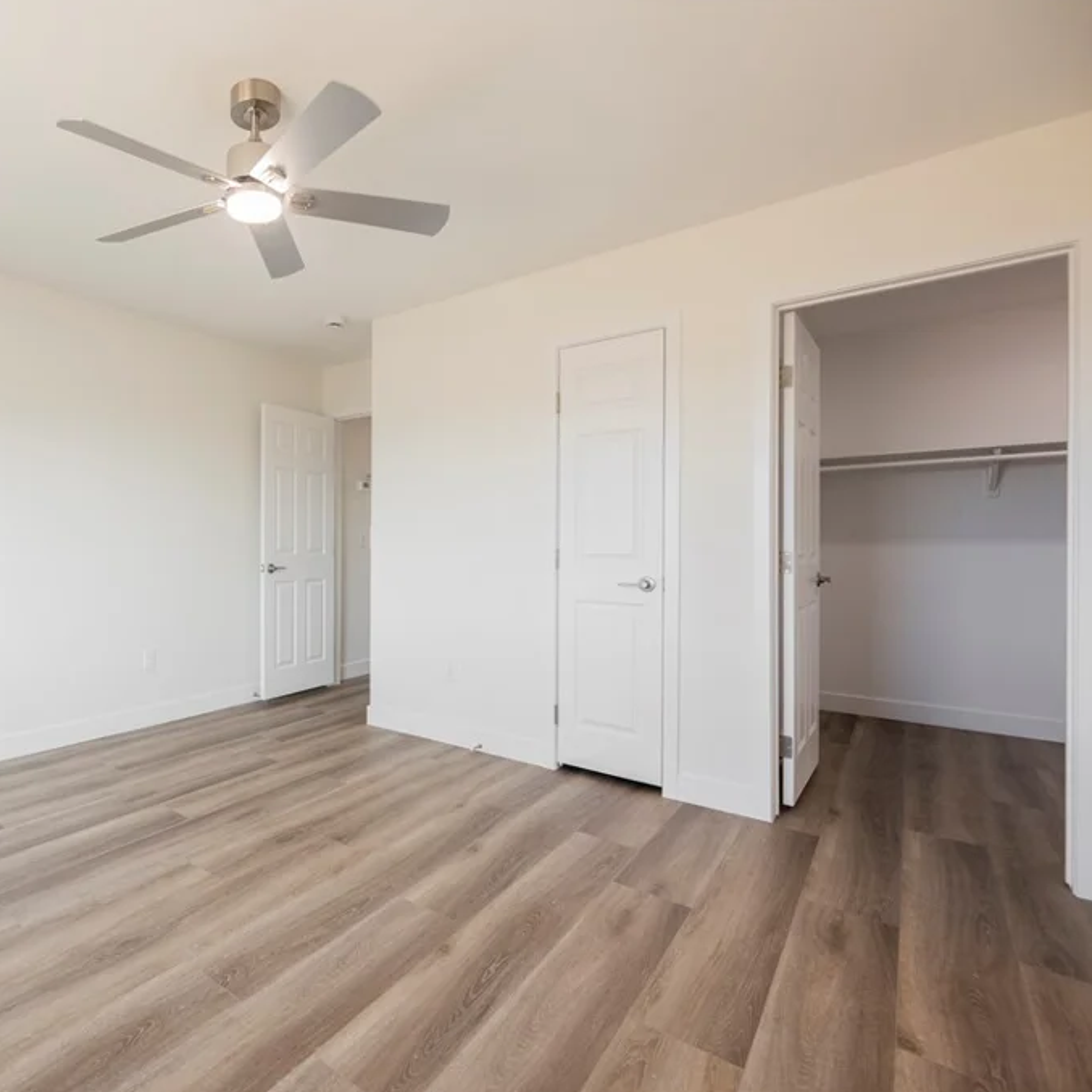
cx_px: 276
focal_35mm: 18
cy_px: 544
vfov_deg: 80.7
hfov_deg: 75.0
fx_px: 642
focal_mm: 14
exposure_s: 1/60
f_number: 5.6
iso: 800
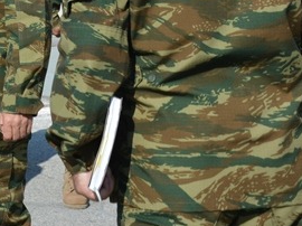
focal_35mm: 186
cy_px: -93
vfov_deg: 7.8
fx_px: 1621
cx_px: -195
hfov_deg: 10.2
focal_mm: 34
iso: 100
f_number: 8
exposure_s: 1/250
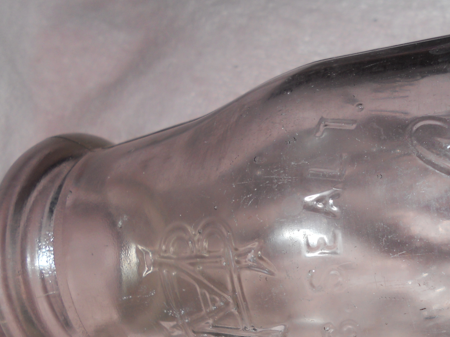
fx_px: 702
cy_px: 252
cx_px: 333
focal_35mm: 54
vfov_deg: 26.7
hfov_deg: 34.8
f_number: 8.8
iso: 80
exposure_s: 1/25
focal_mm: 5.8
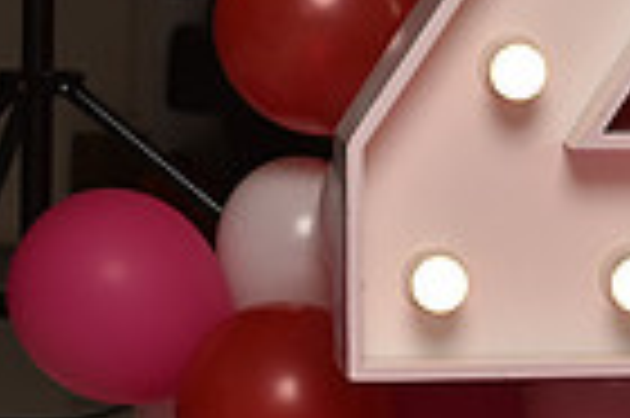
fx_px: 5087
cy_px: -22
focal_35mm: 291
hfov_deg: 6.9
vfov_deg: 4.7
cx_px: 1197
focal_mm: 70
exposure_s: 1/160
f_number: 5.6
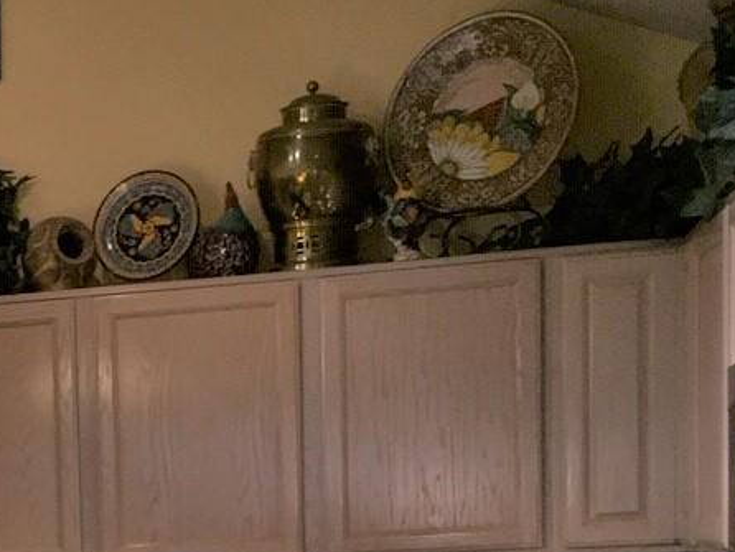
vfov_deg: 13.3
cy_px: 794
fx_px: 2252
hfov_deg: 17.0
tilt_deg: -6.6
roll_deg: +2.9
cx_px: -328
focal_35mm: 106
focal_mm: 4.15
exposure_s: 1/47
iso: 32
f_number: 2.2
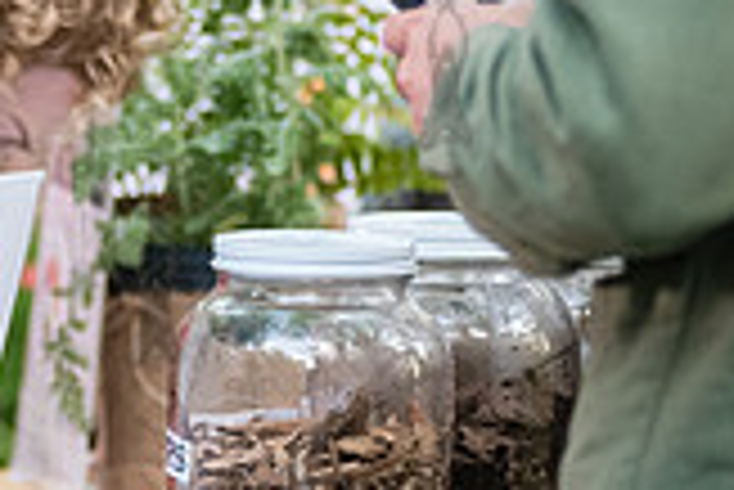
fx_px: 8142
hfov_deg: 5.1
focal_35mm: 399
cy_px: 70
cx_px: -428
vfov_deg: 3.5
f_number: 3.2
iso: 4000
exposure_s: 1/160
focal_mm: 112
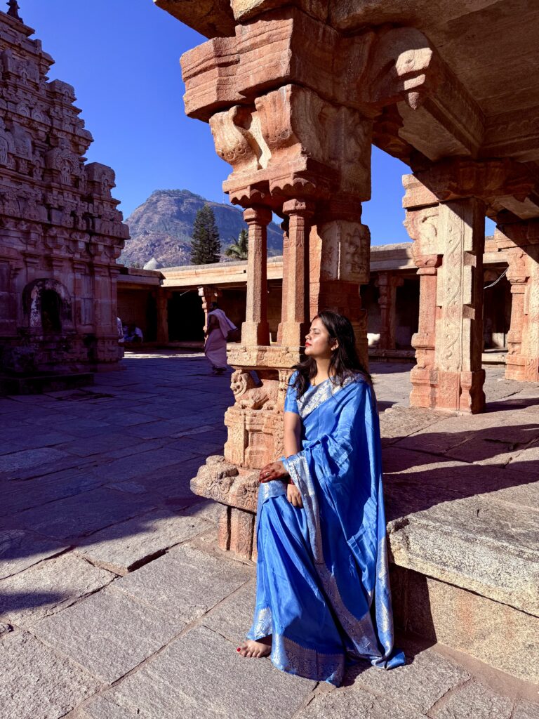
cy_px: 360
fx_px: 498
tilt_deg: -3.7
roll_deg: -0.3
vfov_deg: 71.6
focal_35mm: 24
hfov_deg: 56.8
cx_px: 270
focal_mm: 6.76
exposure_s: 1/3425
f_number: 1.78
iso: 80
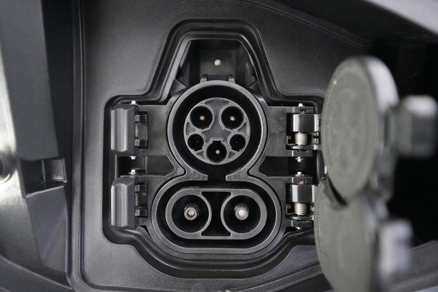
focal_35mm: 28
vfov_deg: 46.4
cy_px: 146
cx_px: 219
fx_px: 340
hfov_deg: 65.5
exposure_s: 1/50
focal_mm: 28
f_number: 2.8
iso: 12800
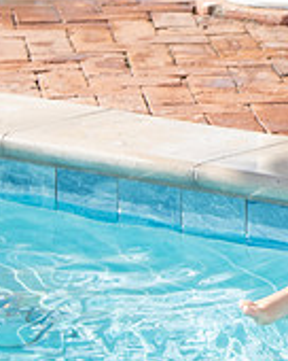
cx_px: 529
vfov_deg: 5.2
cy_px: 62
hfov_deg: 4.1
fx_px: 3942
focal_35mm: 370
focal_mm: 75
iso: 640
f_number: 3.2
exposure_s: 1/5000
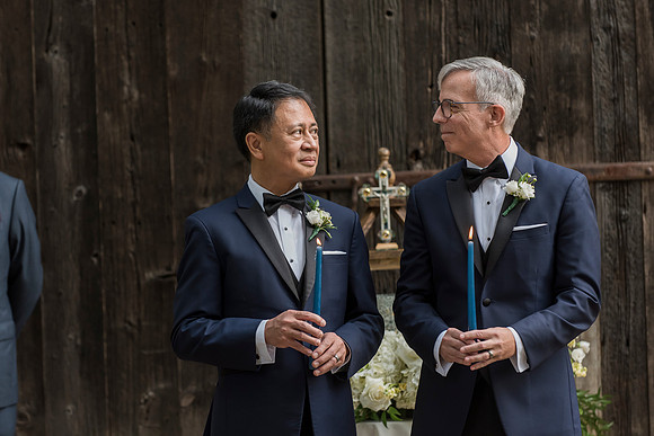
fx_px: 3054
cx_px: 302
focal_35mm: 168
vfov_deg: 8.2
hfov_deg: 12.2
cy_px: 203
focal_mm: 155
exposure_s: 1/320
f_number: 3.5
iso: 800
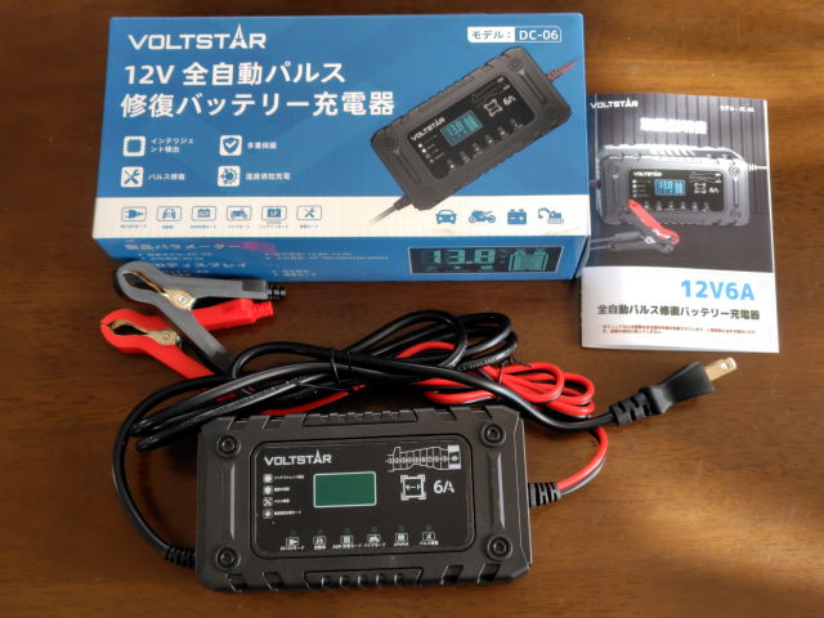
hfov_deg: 73.9
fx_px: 547
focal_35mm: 23
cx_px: 412
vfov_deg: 58.9
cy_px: 309
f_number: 1.9
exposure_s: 1/120
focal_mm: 5.6
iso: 149
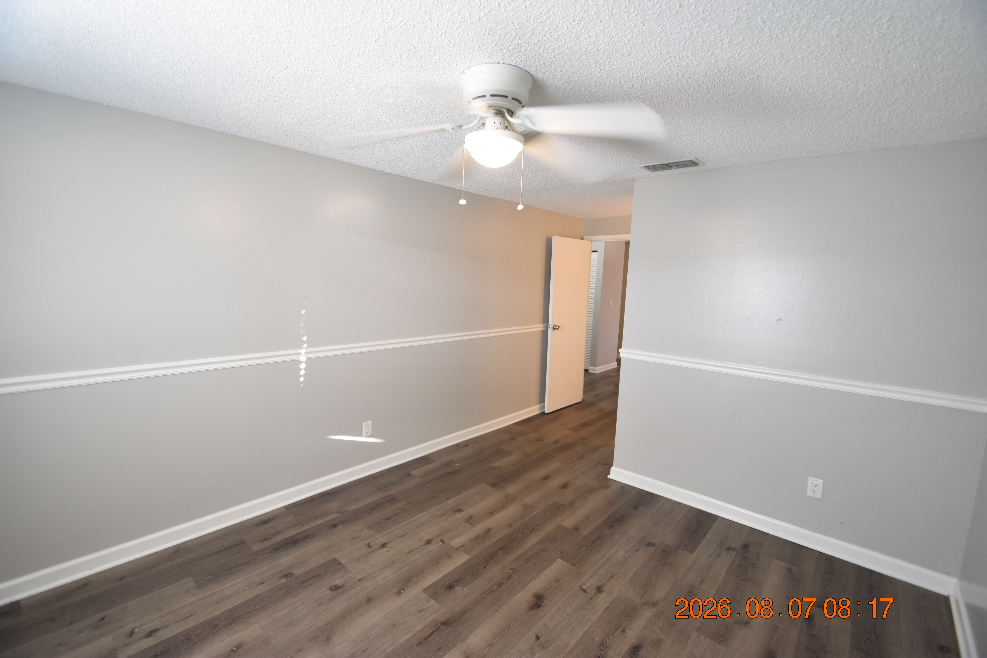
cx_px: 494
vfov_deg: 77.3
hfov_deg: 100.4
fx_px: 411
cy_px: 329
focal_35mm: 15
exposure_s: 1/30
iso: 800
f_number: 3.5
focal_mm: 10
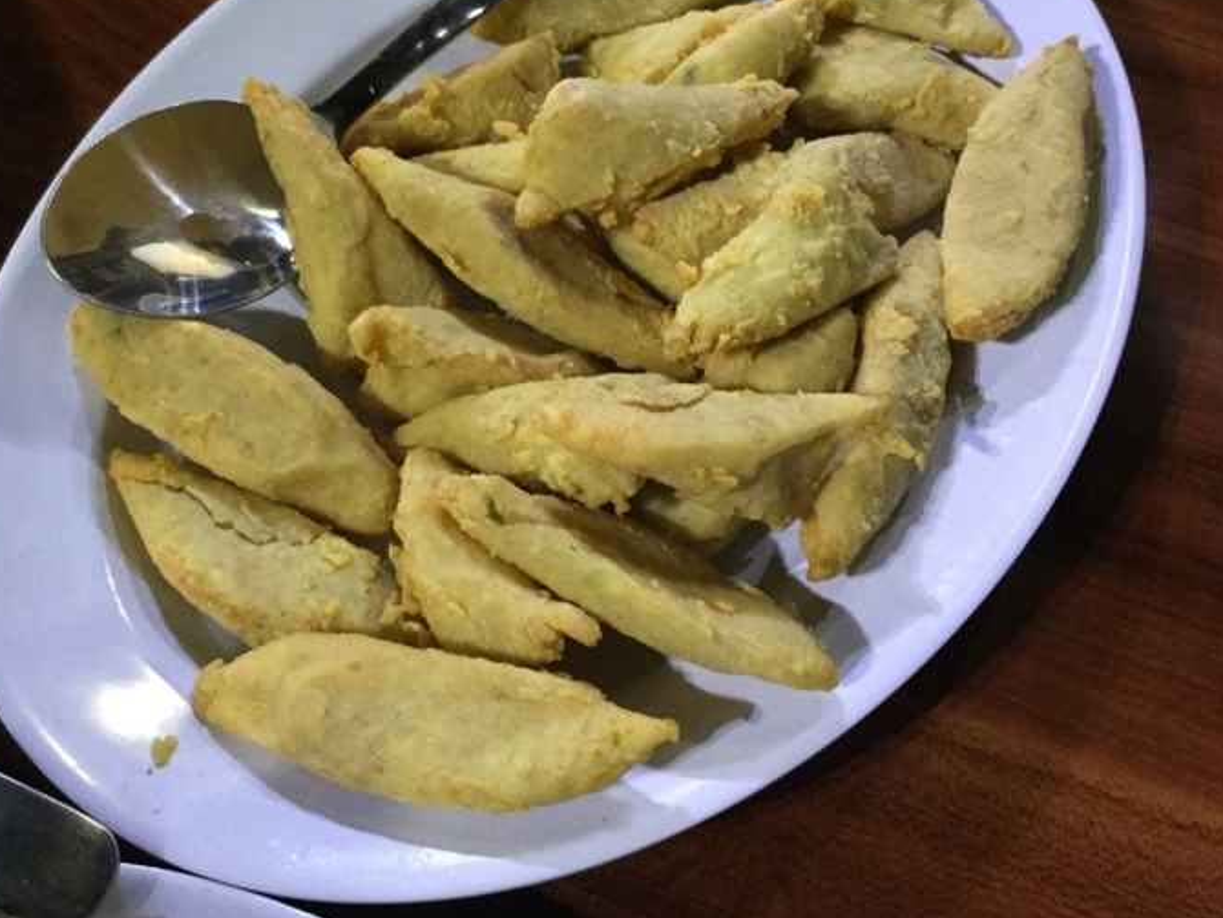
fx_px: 1308
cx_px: 529
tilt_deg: -64.8
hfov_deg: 50.0
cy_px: 376
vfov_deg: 38.6
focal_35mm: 37
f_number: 2.4
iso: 200
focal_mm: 3.3
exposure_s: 1/20
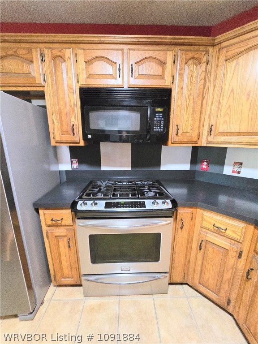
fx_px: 129
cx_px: 129
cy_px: 172
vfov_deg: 106.2
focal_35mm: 13
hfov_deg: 89.9
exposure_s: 1/60
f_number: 2.2
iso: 1600
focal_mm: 2.2
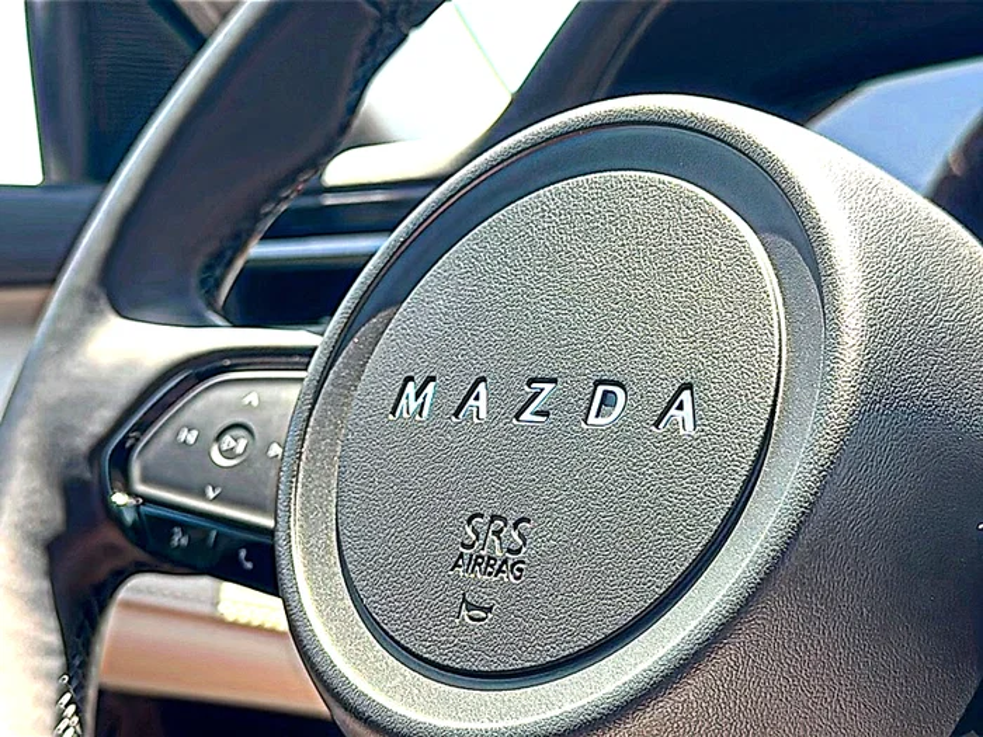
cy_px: 368
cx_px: 492
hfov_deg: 39.7
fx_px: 1363
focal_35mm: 48
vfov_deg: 30.3
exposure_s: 1/349
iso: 80
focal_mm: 6.86
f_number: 1.78
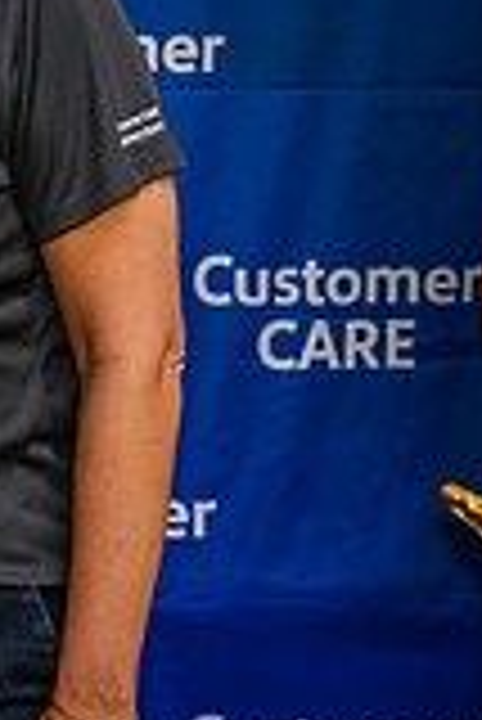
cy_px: 29
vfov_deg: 14.3
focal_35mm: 141
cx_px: -477
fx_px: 2825
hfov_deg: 9.2
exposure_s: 1/160
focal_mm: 39
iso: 1250
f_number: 4
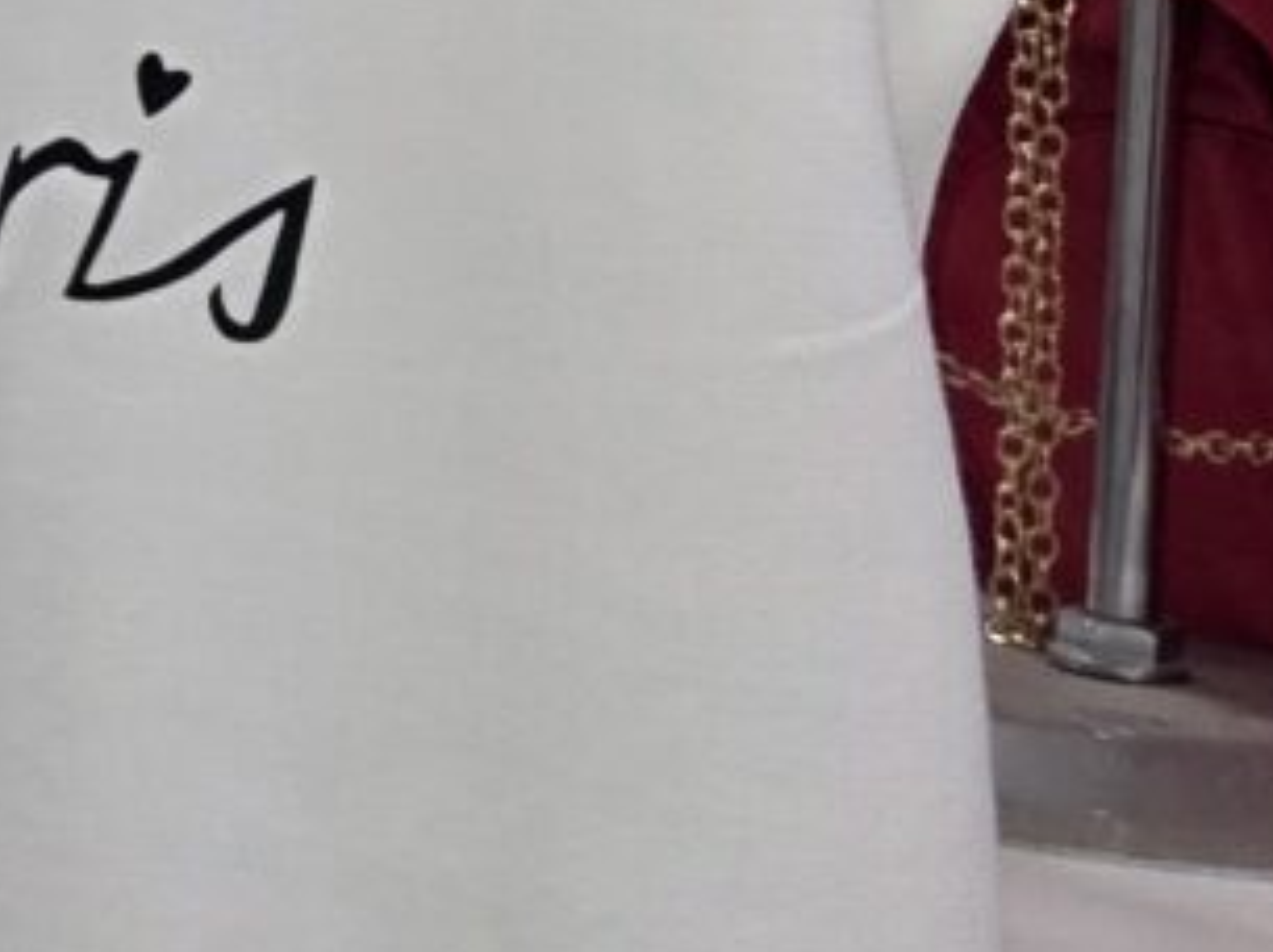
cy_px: -493
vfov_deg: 9.9
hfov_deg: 10.5
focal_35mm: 145
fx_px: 5326
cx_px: -2271
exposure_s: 1/100
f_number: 1.7
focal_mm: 6.3
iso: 64
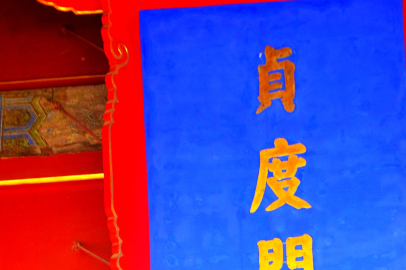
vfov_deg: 11.2
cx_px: 240
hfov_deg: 16.8
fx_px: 1375
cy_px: 252
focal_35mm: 122
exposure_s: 1/60
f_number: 5.3
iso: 400
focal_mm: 45
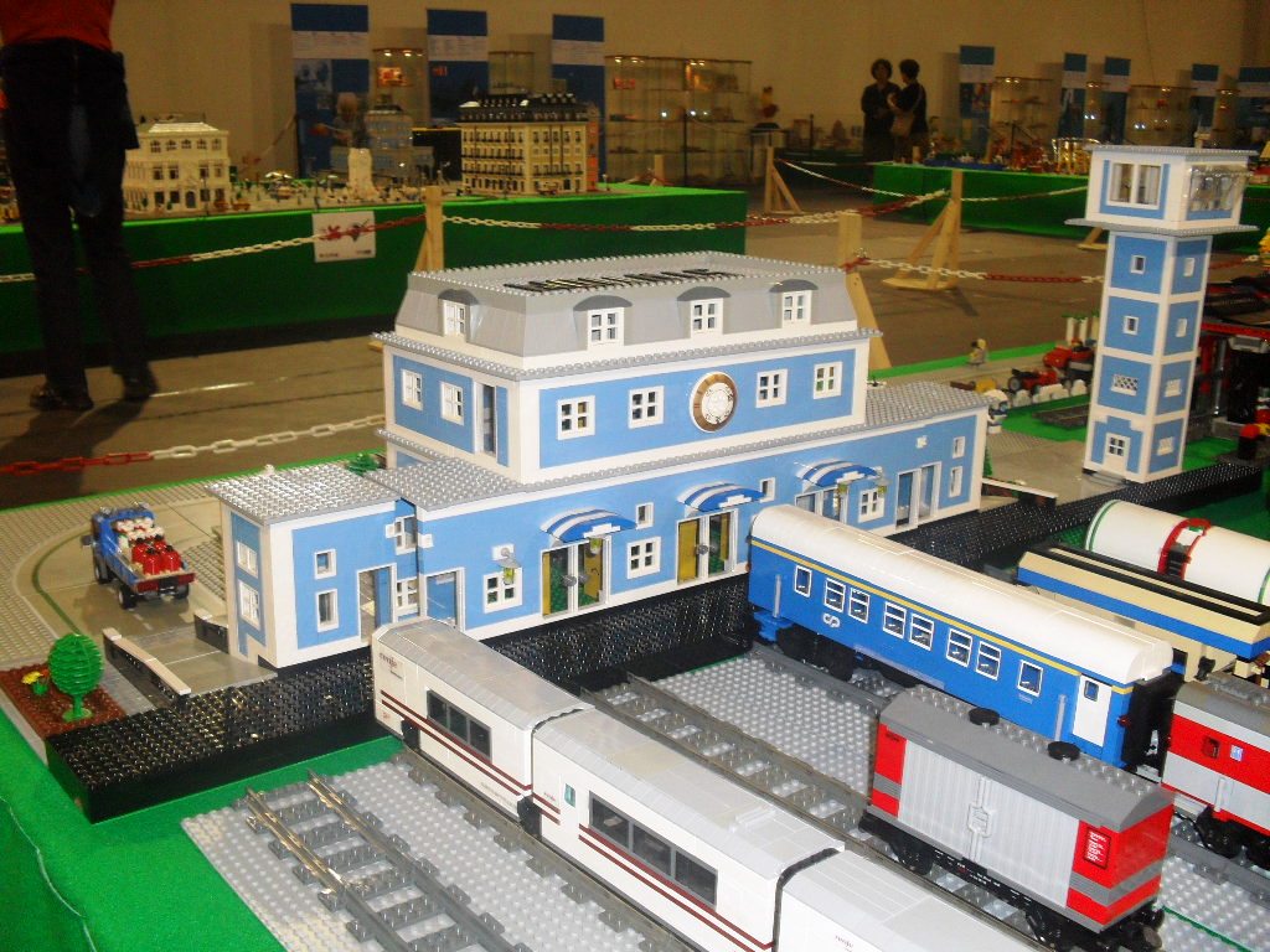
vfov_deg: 40.7
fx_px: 1284
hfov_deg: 52.6
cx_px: 635
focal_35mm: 35
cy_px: 476
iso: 200
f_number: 3.2
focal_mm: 6.3
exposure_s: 1/45
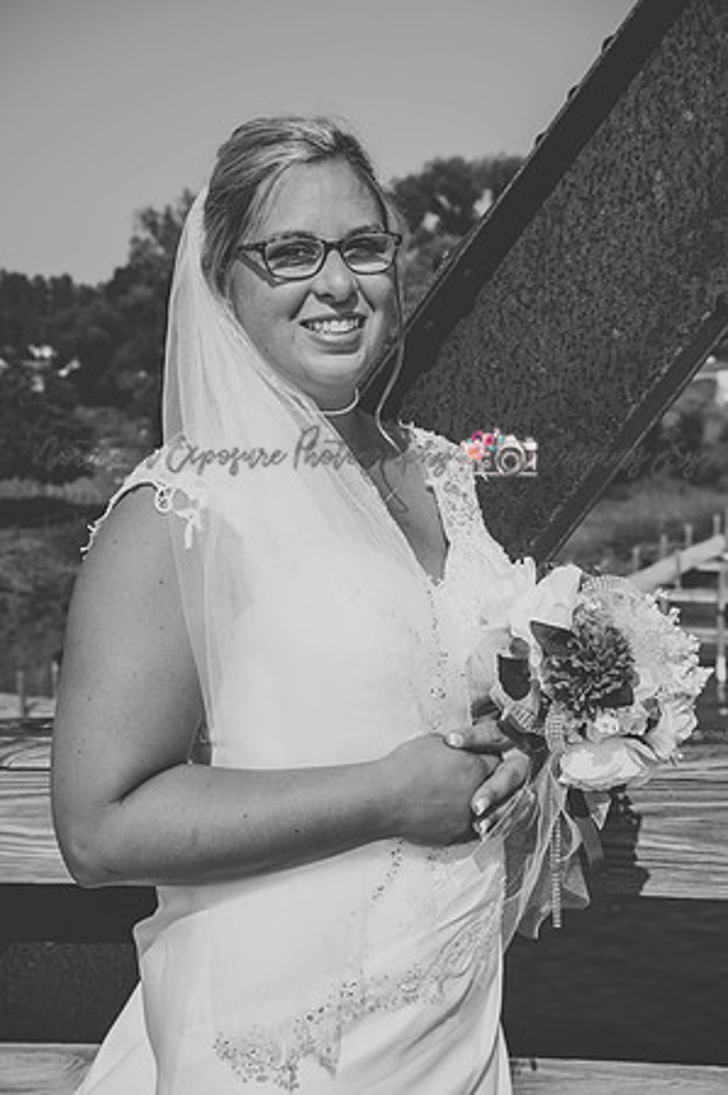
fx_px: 1307
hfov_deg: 31.1
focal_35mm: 43
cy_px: 548
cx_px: 364
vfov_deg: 45.5
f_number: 7.1
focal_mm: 43
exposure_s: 1/400
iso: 100
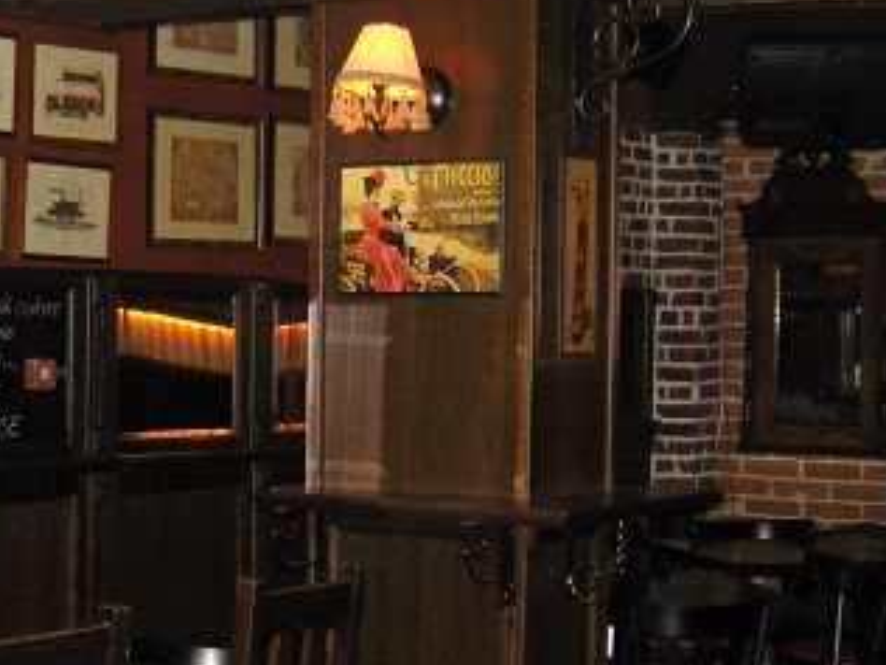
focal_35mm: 86
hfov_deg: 22.3
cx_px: 101
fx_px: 2201
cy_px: 393
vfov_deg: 17.2
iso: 400
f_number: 2.8
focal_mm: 7.3
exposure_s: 1/40
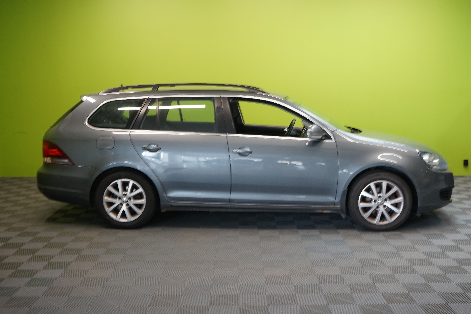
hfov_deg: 46.4
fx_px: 549
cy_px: 155
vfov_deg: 31.9
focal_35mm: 42
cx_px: 239
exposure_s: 1/30
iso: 1250
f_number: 6.3
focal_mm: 41
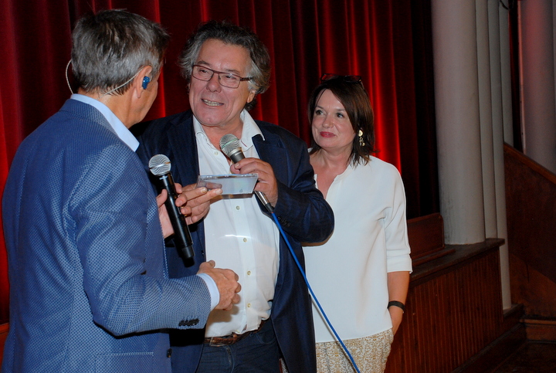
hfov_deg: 35.0
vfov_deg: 23.9
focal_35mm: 57
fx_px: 882
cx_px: 278
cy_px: 186
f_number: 5.6
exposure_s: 1/60
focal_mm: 38
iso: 320
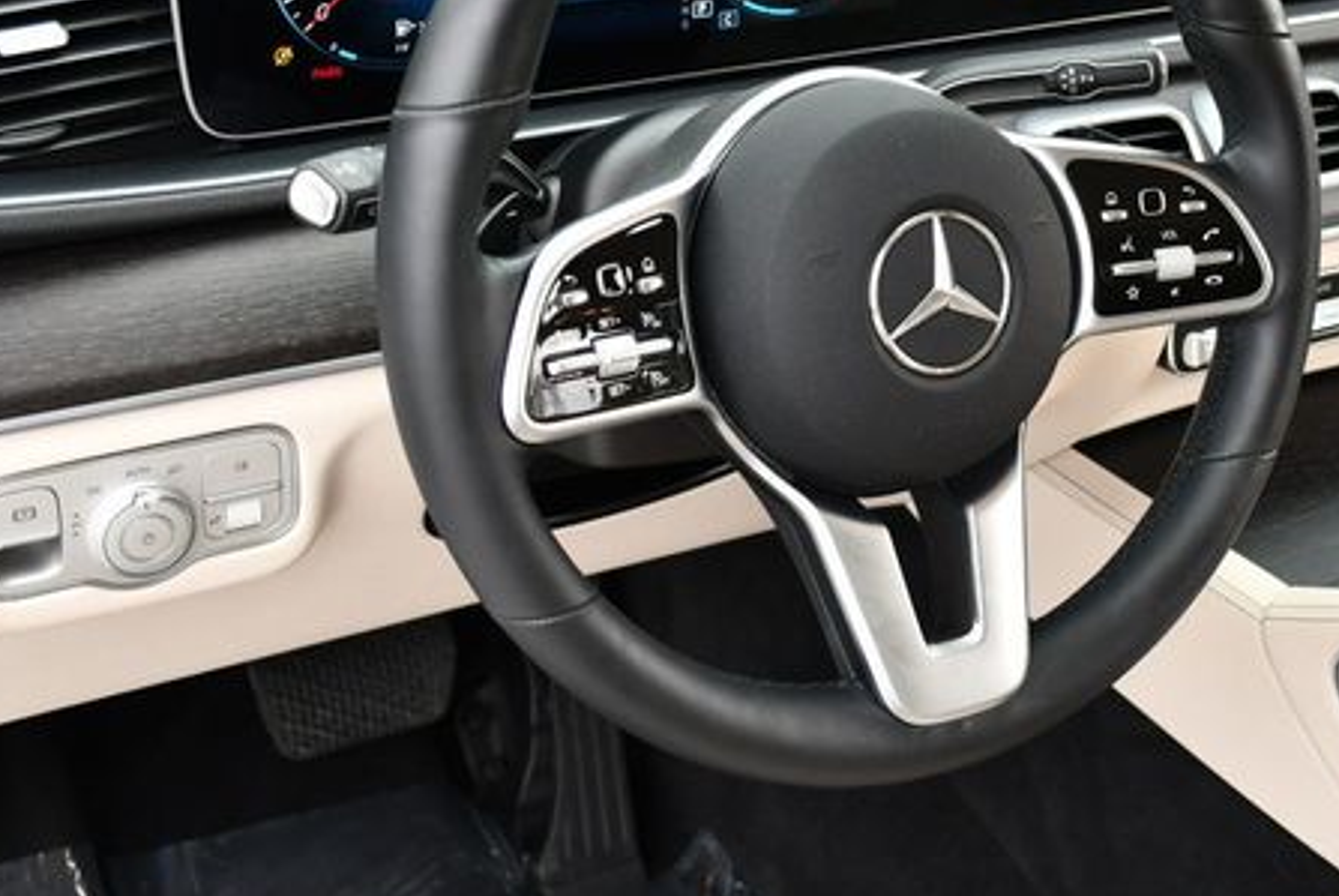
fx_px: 2345
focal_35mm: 63
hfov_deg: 31.5
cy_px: 276
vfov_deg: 21.5
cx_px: 938
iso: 400
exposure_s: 1/250
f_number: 4.5
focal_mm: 22
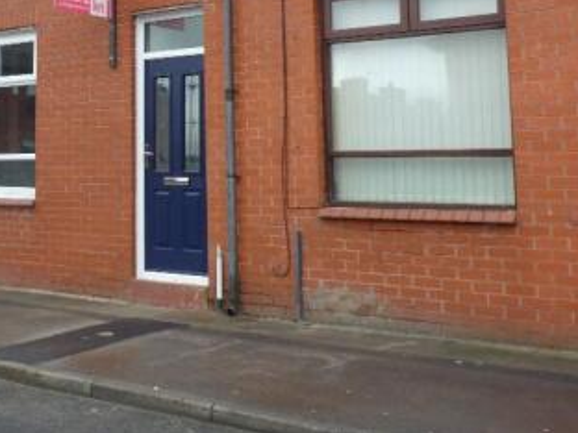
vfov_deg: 25.2
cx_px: 57
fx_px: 935
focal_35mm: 56
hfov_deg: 32.6
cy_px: 32
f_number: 3.5
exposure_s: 1/125
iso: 100
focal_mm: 5.4
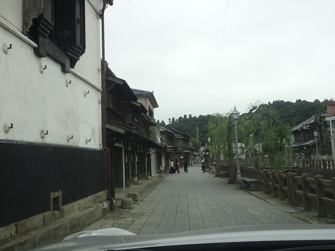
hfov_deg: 54.0
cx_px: 168
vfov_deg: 41.8
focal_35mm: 34
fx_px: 329
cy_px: 126
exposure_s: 1/250
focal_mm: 5.79
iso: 500
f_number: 4
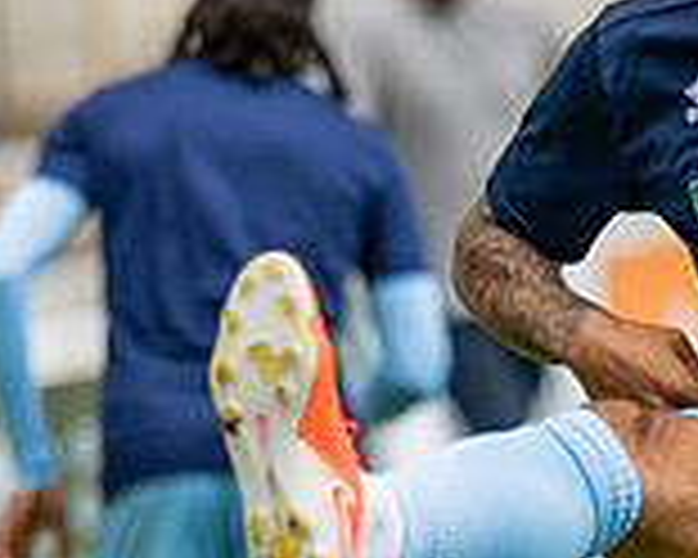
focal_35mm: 597
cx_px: 384
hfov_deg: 3.2
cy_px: 561
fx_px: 12333
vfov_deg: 2.6
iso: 160
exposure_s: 1/1600
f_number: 1.8
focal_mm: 135
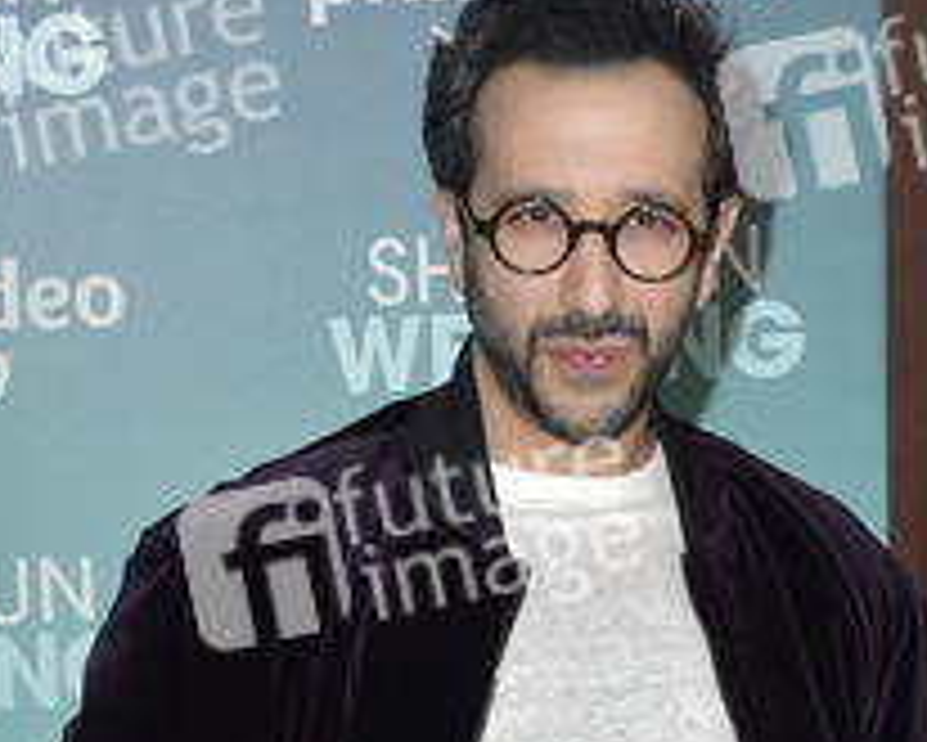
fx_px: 2498
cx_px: 542
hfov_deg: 21.0
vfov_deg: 16.5
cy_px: 769
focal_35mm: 91
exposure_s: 1/250
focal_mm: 50
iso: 400
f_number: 6.3
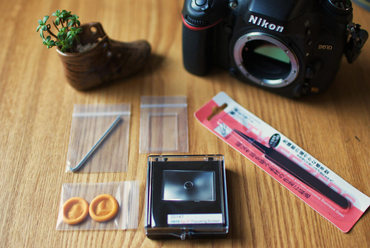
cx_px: 185
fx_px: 463
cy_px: 124
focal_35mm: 45
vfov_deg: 29.9
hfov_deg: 43.6
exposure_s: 1/50
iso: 100
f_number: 2
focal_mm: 30
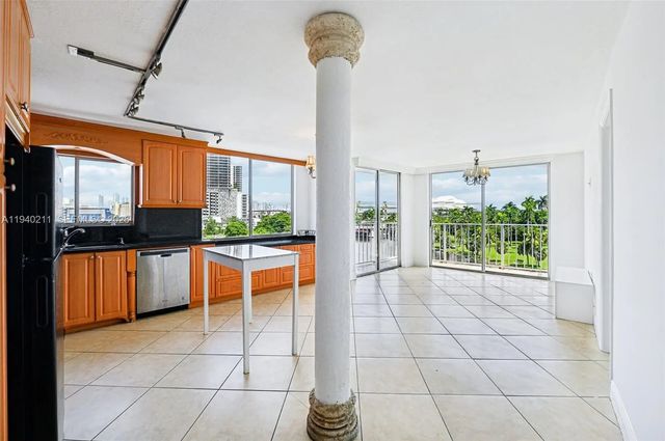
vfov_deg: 77.2
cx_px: 332
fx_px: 277
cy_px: 220
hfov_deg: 100.5
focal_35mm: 15
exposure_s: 1/100
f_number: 8
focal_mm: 15
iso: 100
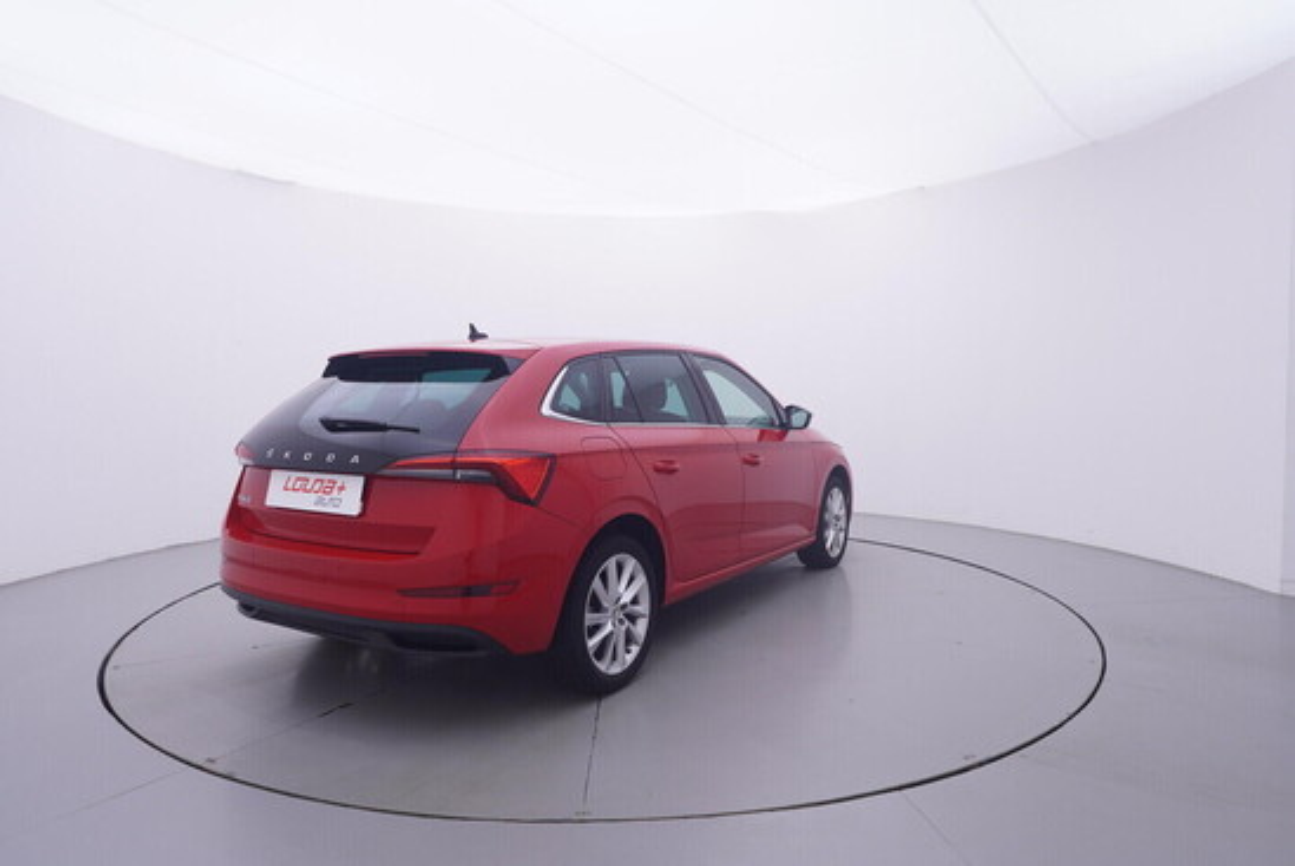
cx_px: 648
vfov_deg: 56.2
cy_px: 433
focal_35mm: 22
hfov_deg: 77.3
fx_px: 810
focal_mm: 15
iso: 200
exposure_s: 1/80
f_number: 5
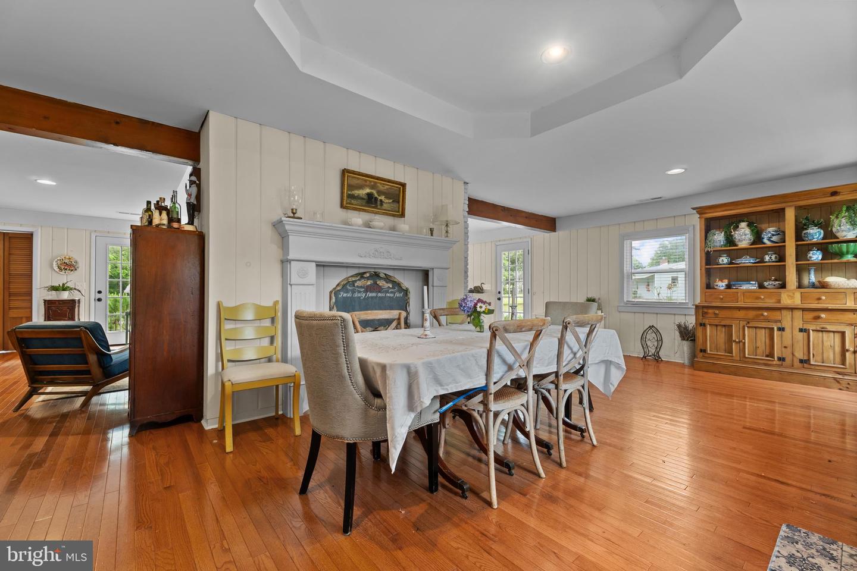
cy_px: 286
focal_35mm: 15
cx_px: 428
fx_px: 357
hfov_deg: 100.4
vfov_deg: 77.3
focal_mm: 10
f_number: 7.1
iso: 250
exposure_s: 1/1.25
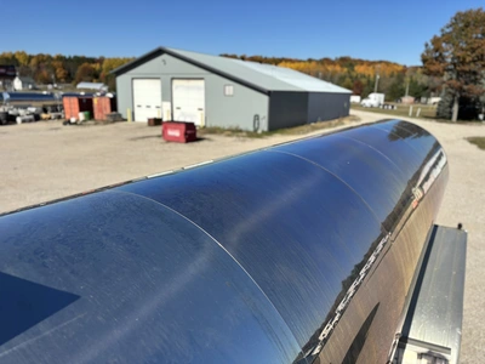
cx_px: 242
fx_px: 364
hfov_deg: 67.3
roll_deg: -1.1
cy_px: 182
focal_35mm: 26
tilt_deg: -14.5
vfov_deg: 53.1
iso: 50
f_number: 1.6
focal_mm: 5.96
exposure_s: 1/3788
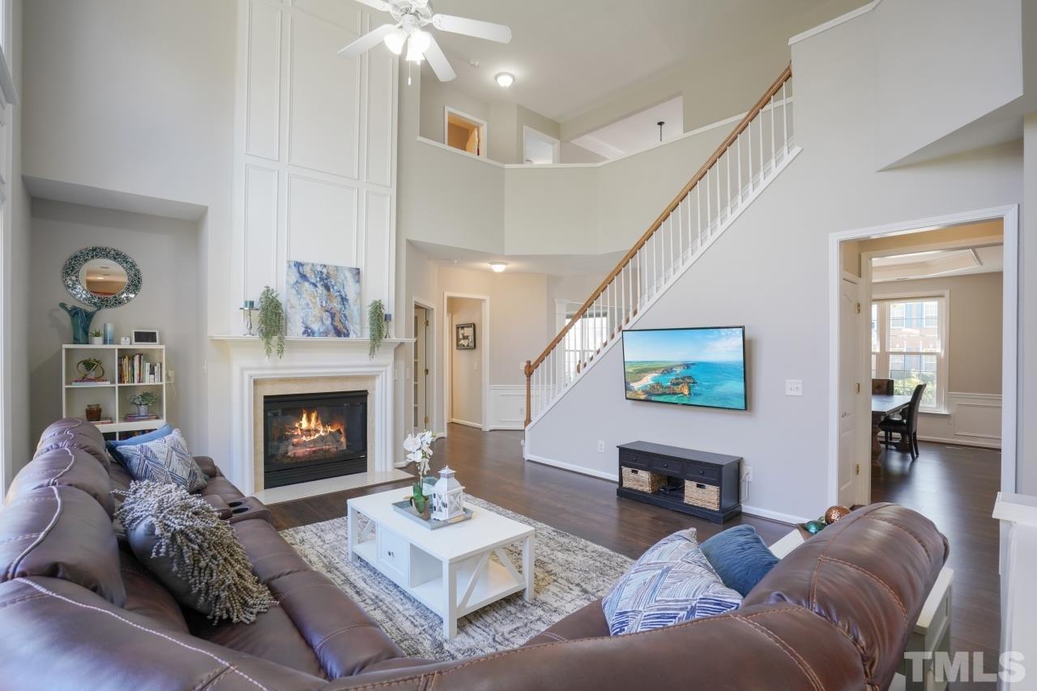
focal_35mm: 16
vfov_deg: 73.7
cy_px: 346
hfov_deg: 96.7
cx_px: 518
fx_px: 461
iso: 500
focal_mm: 16
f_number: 9
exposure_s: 1/25
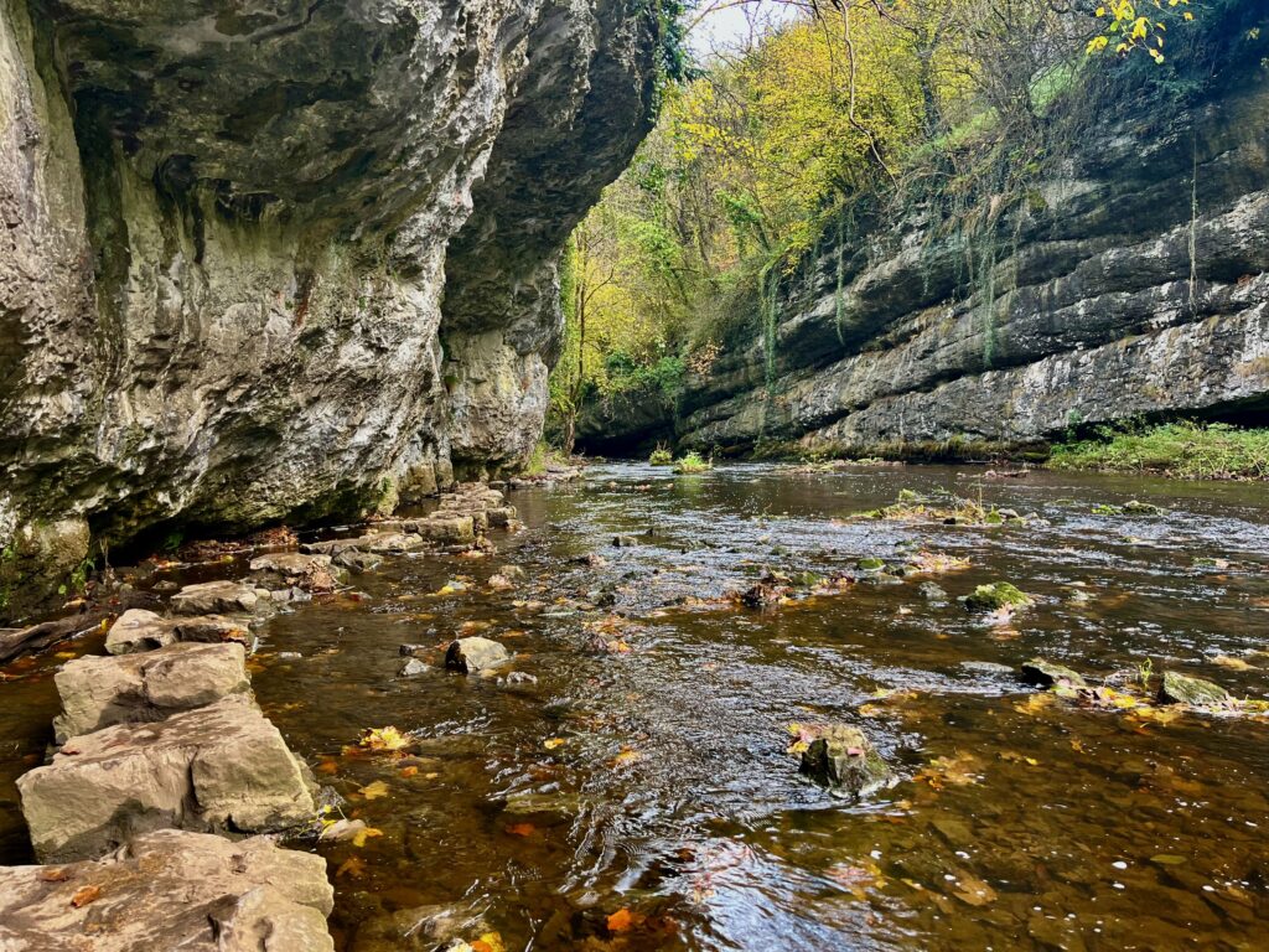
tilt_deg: -3.9
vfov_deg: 53.1
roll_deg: -0.9
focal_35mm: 26
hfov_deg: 67.3
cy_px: 476
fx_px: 953
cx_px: 634
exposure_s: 1/121
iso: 80
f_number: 1.6
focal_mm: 5.1
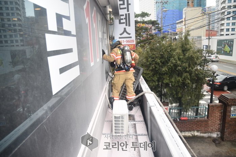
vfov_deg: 53.2
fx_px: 157
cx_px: 118
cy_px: 78
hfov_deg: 73.7
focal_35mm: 24
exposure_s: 1/160
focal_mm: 16
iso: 100
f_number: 2.8
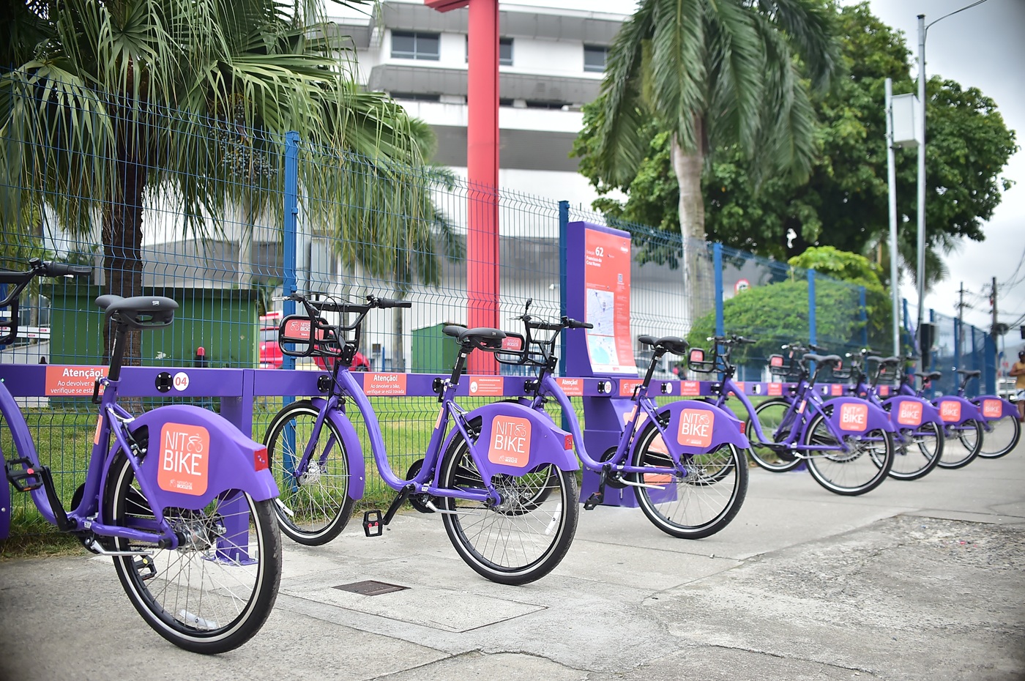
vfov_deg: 37.8
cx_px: 512
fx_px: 995
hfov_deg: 54.5
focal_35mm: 35
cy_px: 340
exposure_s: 1/320
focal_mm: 35
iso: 1000
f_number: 4
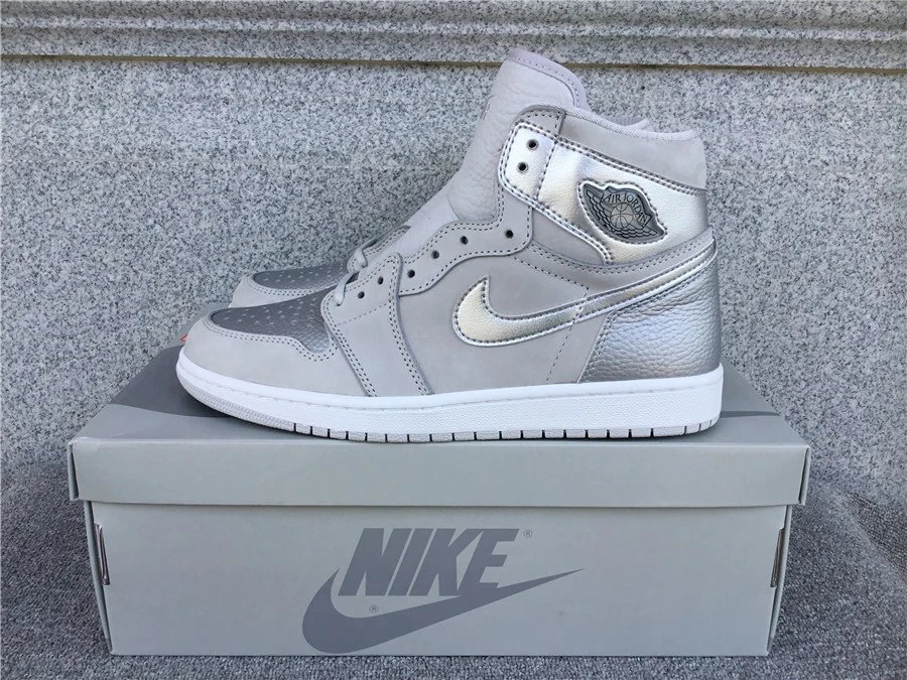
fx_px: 812
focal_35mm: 31
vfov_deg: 45.4
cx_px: 454
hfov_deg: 58.4
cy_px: 340
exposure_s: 1/482
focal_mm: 3.3
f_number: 2.4
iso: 25
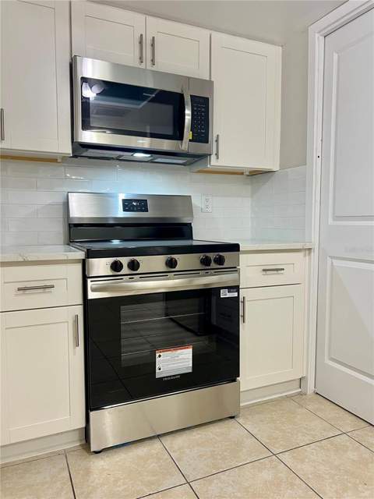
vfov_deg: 67.3
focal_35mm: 26
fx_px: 375
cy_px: 250
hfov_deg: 53.1
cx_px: 187
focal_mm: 5.7
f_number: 1.5
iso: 200
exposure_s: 1/60
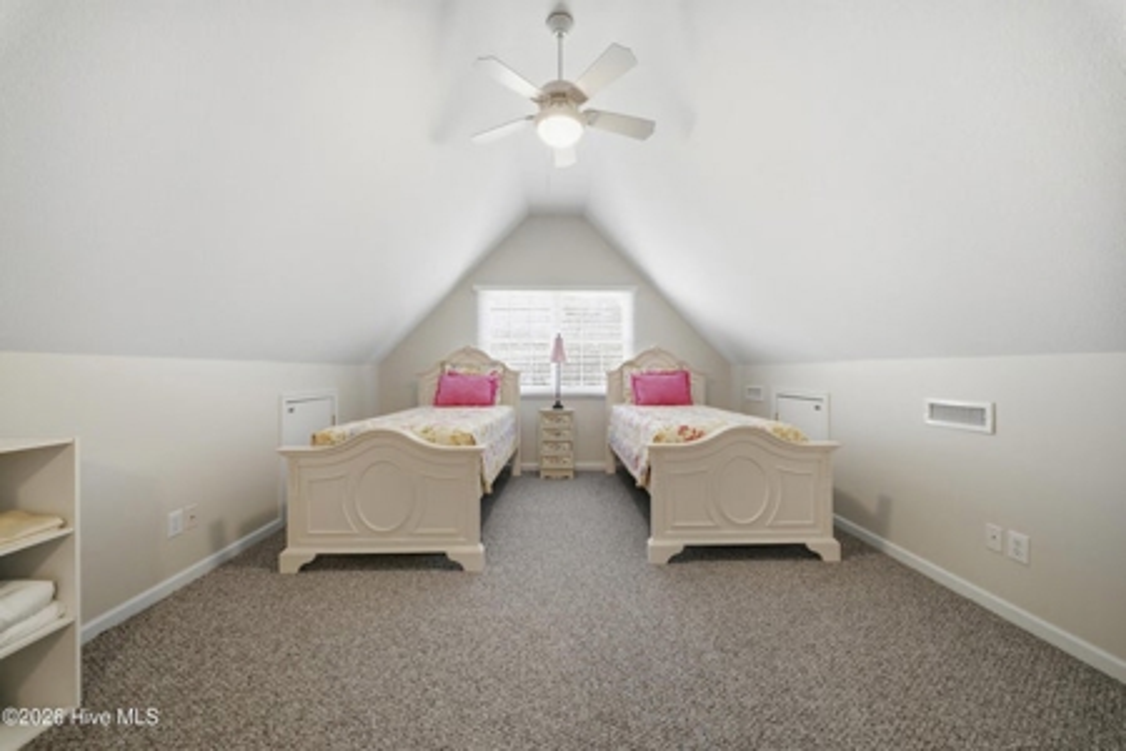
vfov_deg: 90.0
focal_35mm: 12
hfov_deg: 112.6
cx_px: 563
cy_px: 376
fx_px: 375
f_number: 8
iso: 250
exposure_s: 1/40
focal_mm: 12
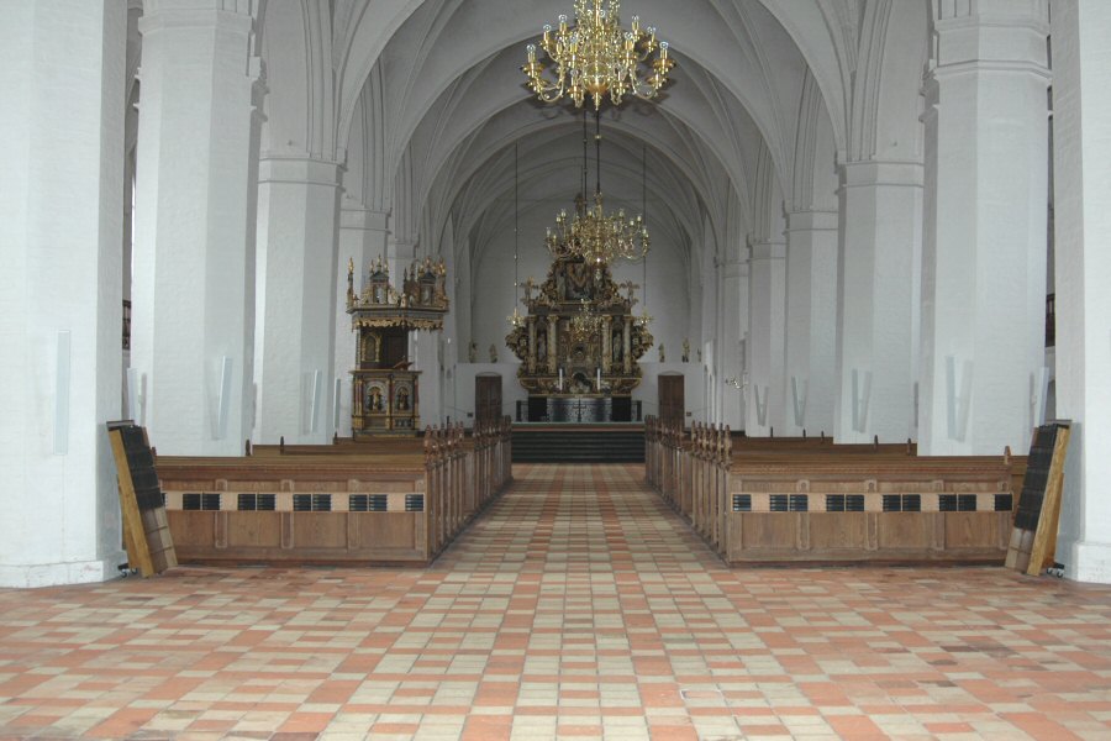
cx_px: 556
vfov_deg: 31.9
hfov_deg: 46.4
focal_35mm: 42
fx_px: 1296
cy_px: 370
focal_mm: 28
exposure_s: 1/60
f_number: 4
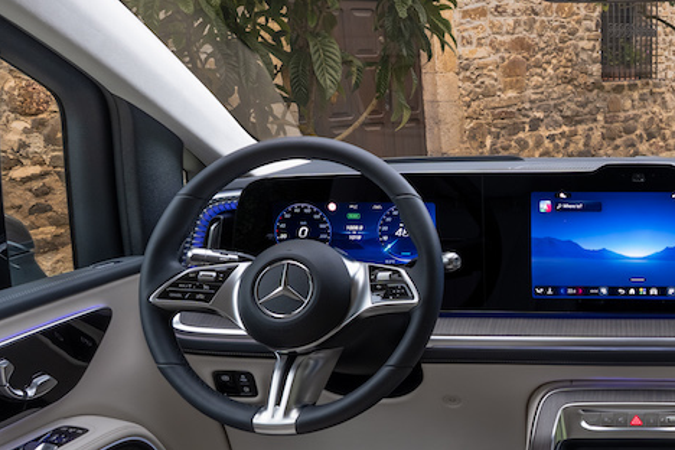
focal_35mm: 41
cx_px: 642
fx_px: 769
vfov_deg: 32.5
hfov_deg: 42.3
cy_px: 271
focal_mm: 16
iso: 100
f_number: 10
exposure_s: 1/40
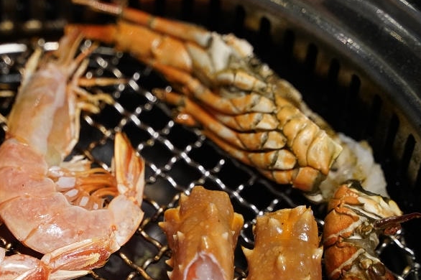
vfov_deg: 10.9
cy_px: 276
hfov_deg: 16.3
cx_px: 80
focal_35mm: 125
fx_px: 1461
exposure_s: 1/160
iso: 2500
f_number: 2.8
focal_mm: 61
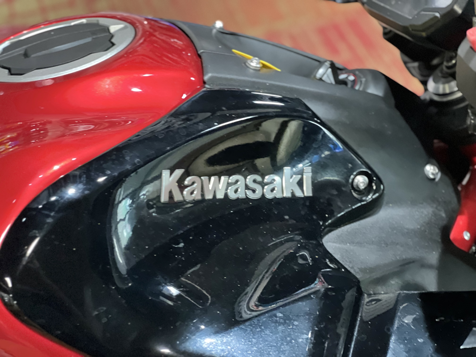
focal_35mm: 77
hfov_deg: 25.3
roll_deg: +6.0
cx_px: 238
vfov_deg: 19.1
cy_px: 178
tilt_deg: -41.1
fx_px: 1059
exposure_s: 1/15
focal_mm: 9
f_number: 2.8
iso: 800
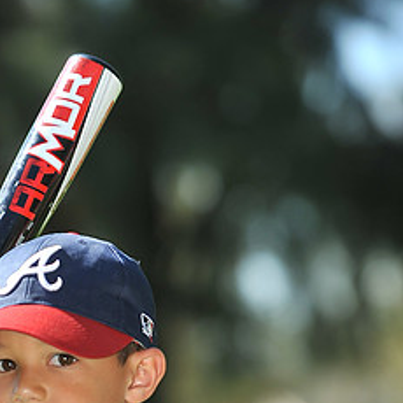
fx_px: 4650
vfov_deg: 4.9
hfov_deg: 5.0
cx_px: 70
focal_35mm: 353
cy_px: 489
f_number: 4.5
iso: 200
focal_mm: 165
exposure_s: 1/1000
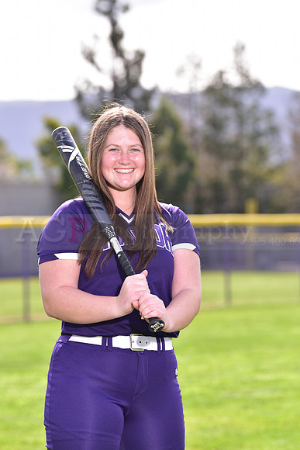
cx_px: 150
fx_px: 1999
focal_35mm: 160
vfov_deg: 12.8
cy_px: 225
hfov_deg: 8.6
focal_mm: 160
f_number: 5
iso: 100
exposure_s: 1/250
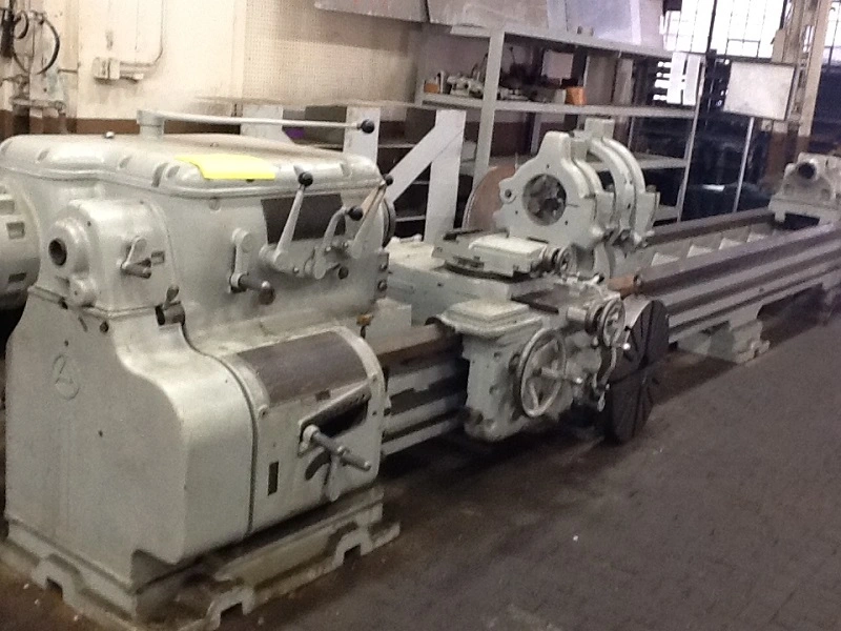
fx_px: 1069
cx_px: 420
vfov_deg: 32.9
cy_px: 316
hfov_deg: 42.9
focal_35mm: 44
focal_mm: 2.03
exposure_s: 1/30
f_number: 2.4
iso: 125
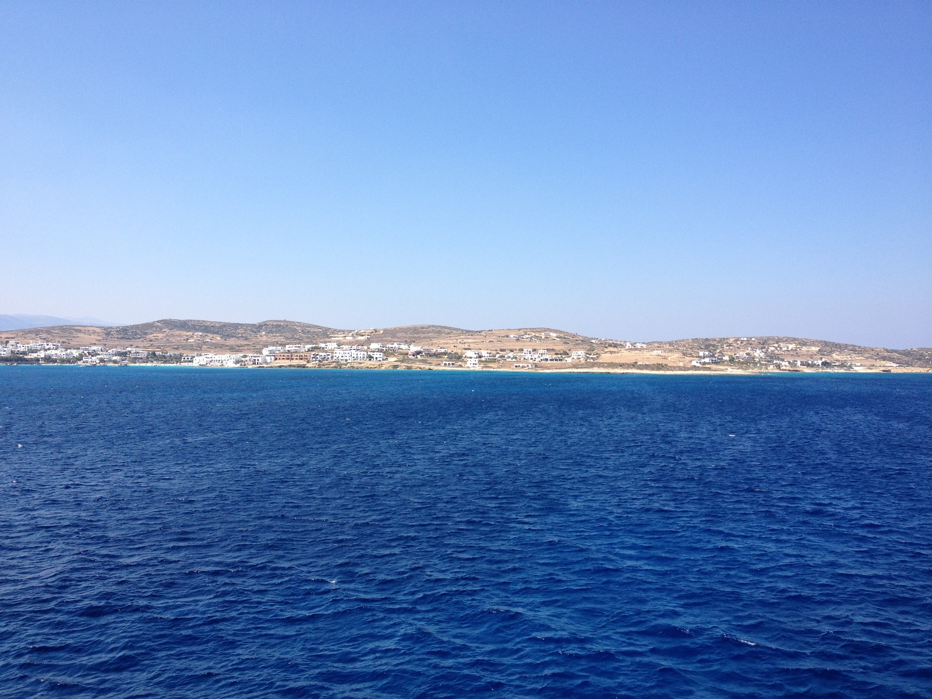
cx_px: 466
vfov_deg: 40.7
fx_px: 942
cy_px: 350
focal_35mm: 35
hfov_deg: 52.6
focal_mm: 4.28
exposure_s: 1/1493
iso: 50
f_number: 2.4
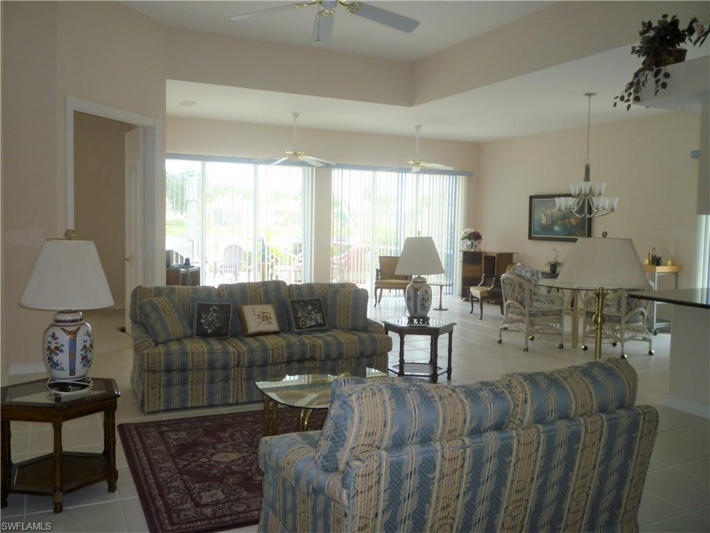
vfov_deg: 48.2
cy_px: 266
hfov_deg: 61.7
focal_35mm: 29
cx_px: 355
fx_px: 595
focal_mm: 5.2
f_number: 3.3
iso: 100
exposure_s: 1/50
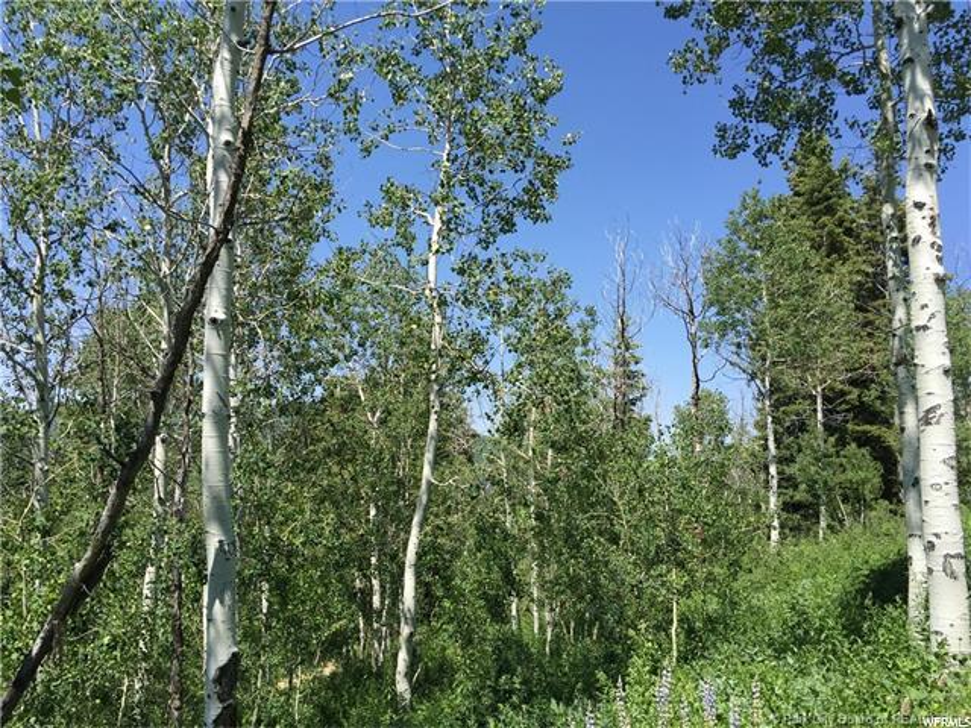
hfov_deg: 61.7
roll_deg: -4.6
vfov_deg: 48.2
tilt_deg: +6.7
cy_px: 364
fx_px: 813
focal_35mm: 29
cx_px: 486
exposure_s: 1/1199
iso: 32
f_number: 2.2
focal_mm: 4.15
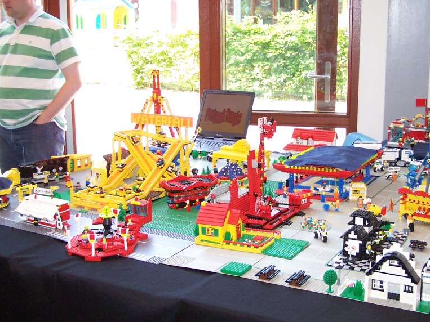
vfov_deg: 28.5
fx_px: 633
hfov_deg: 37.5
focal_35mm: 51
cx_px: 229
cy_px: 168
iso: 140
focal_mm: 6.3
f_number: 2.8
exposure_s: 1/90
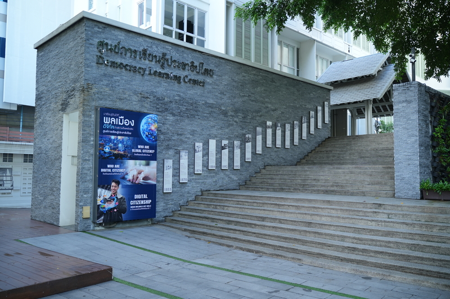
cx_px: 225
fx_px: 387
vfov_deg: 42.3
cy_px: 150
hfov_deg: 60.3
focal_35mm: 31
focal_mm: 31
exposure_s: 1/160
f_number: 2.8
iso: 250
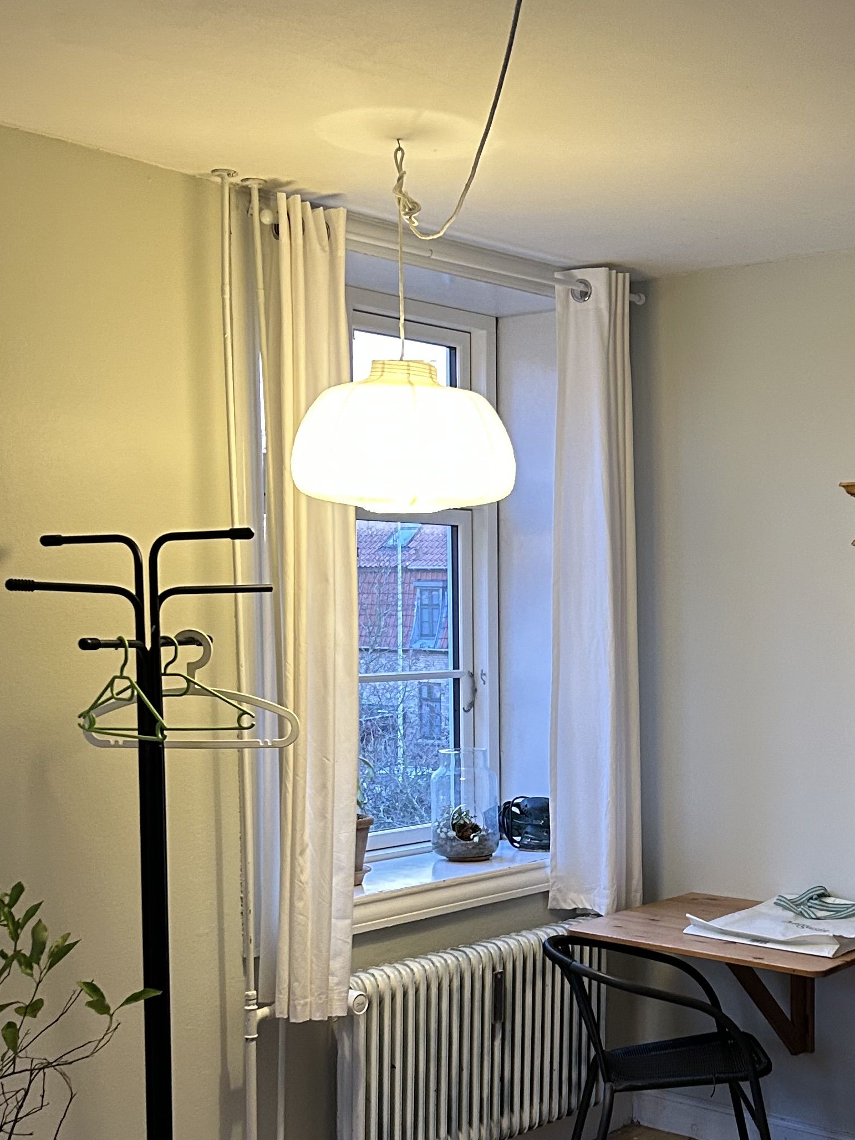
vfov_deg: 37.2
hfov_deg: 28.0
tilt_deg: -5.6
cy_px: 744
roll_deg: +0.1
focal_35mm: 51
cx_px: 681
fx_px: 1680
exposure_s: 1/50
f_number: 1.5
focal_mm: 5.7
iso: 320
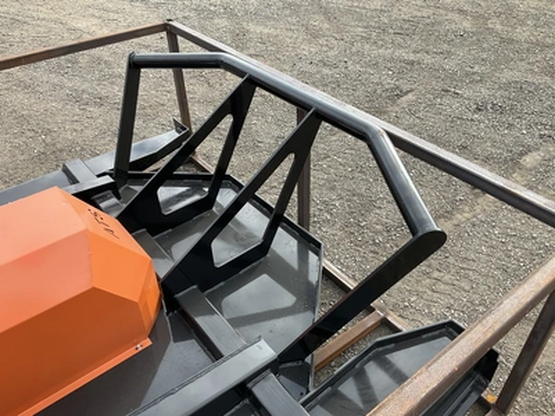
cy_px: 208
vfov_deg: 48.2
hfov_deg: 61.7
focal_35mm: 29
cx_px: 278
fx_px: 465
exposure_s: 1/324
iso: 25
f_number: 1.8
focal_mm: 3
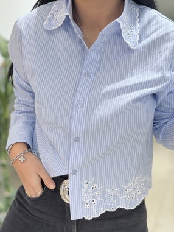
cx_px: 88
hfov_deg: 34.4
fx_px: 281
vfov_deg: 44.7
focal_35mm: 42
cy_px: 127
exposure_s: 1/50
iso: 160
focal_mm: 2.71
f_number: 1.9
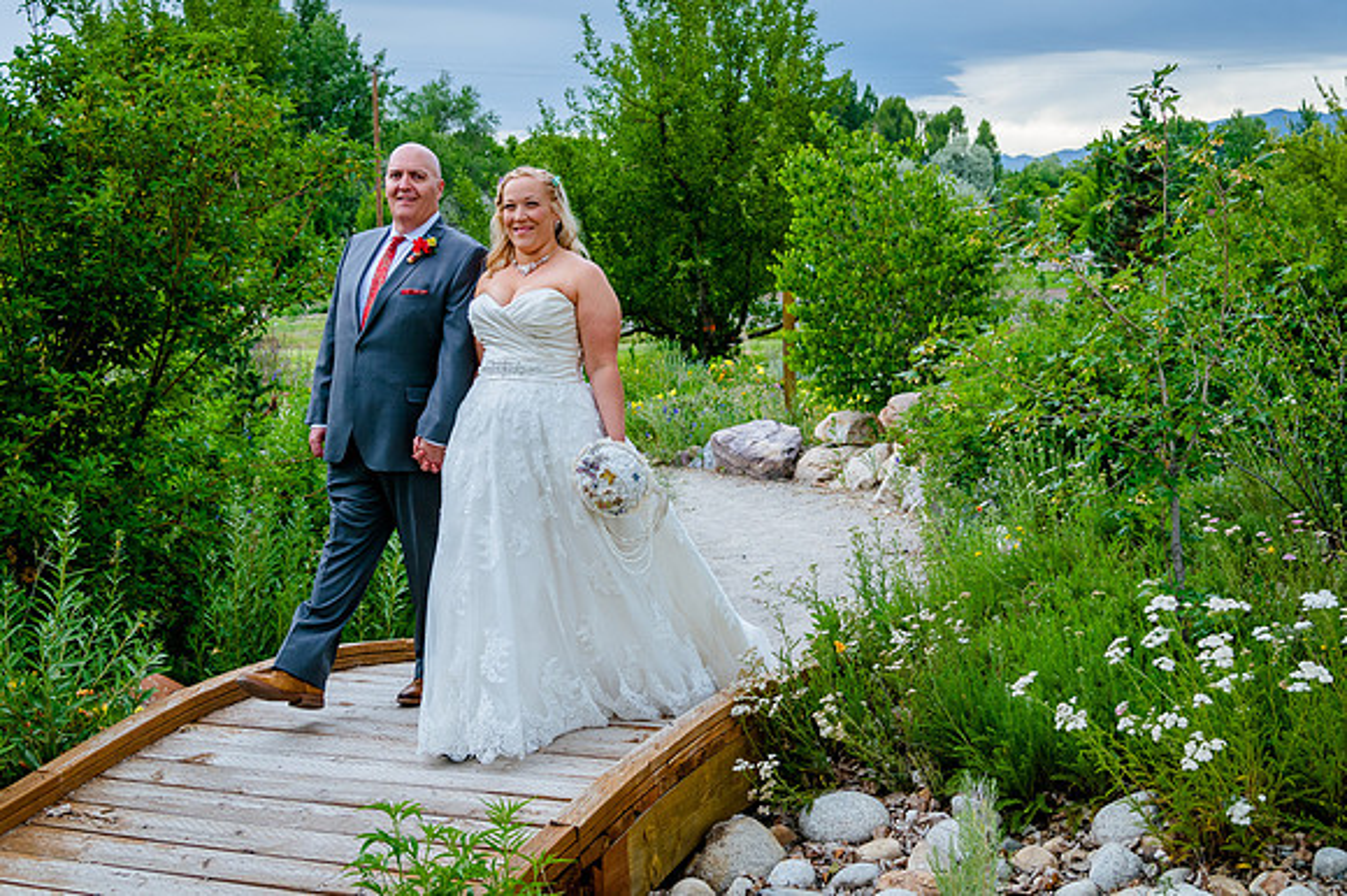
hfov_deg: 40.3
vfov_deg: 27.4
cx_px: 736
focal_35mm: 49
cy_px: 318
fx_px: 1832
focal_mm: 38
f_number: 5
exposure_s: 1/400
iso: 640
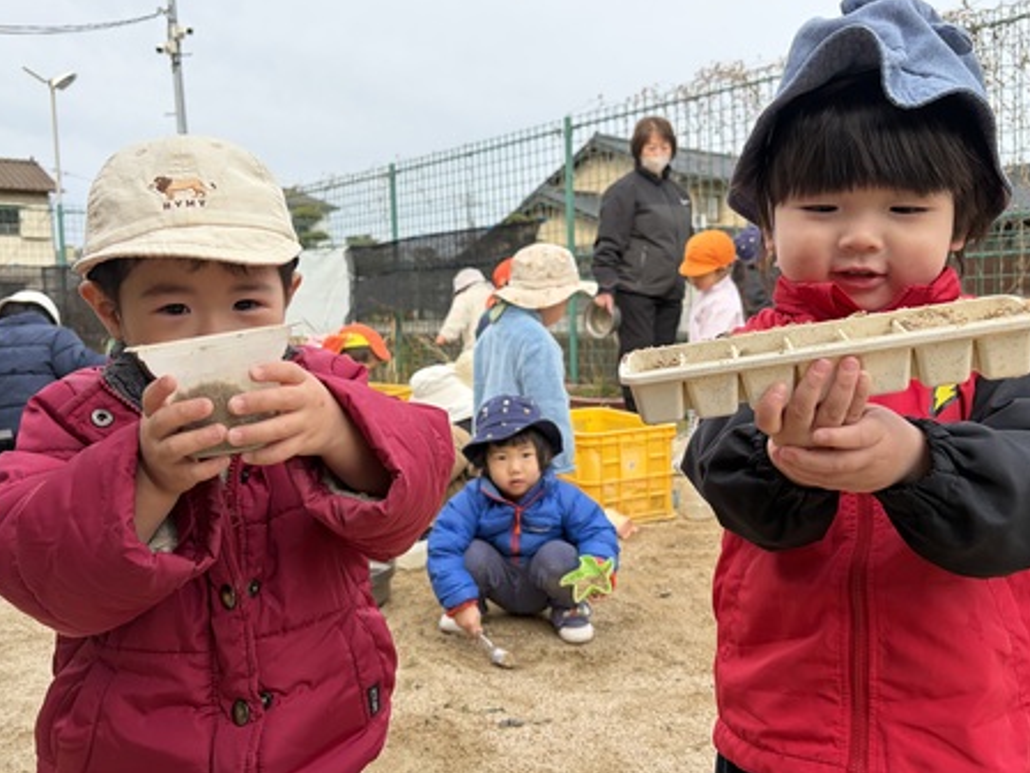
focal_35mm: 29
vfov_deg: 48.2
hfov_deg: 61.7
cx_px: 510
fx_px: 863
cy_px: 362
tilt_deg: -3.3
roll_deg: +1.7
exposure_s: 1/1081
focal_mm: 5.96
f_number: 1.6
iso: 50
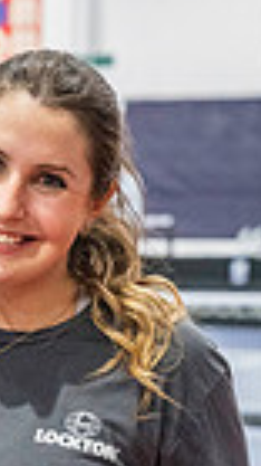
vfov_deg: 11.5
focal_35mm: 183
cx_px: -74
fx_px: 2256
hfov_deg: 6.6
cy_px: 607
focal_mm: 54
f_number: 4
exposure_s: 1/320
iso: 10000
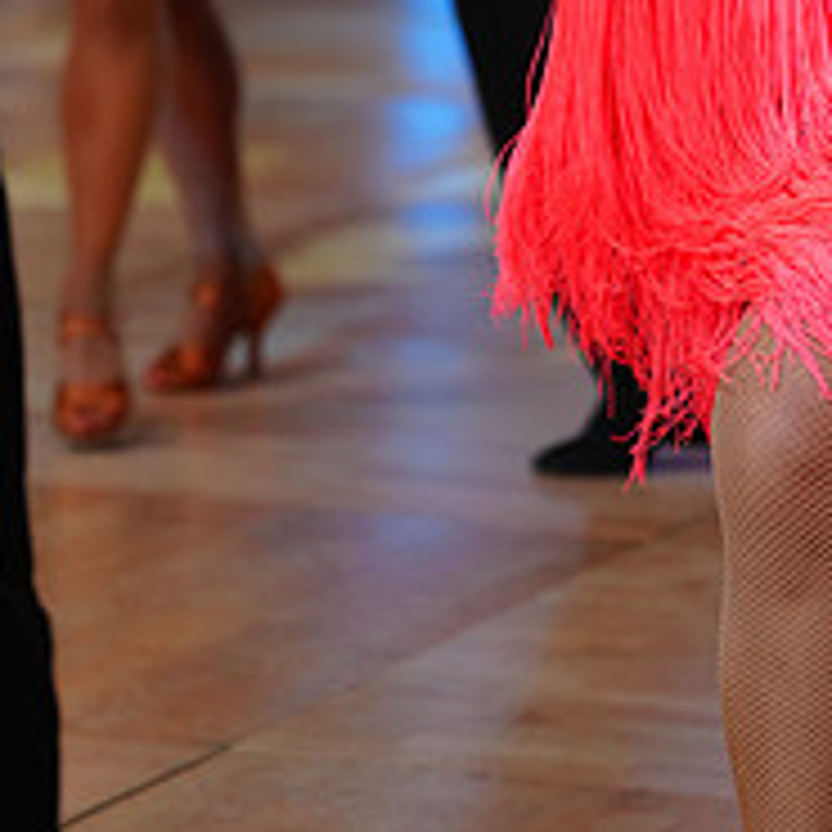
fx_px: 7260
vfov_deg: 6.5
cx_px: 290
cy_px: -463
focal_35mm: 267
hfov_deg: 6.6
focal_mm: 100
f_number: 2.8
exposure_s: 1/400
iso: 800
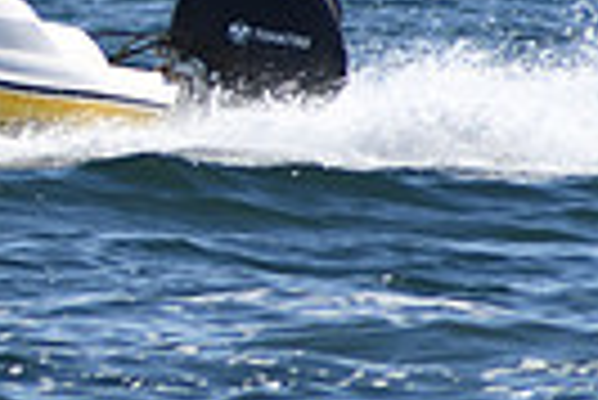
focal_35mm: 1567
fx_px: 26058
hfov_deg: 1.3
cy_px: 16
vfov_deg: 0.9
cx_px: -683
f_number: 6.3
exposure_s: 1/1250
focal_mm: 240
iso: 200
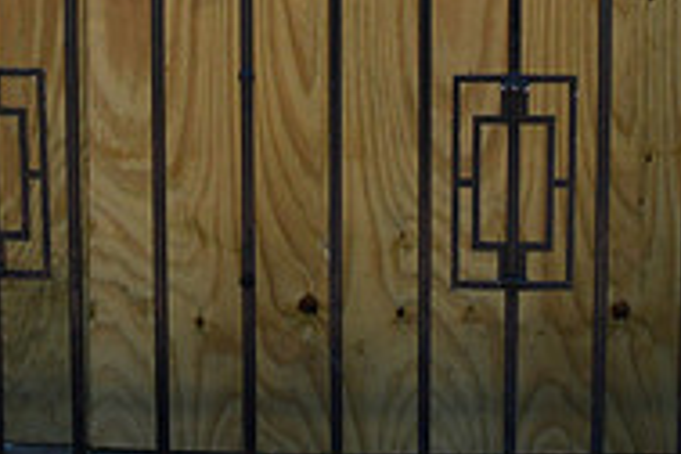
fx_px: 1570
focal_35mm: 83
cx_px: 313
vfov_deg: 15.3
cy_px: -207
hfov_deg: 24.5
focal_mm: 18
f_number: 20
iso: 800
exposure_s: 1/125
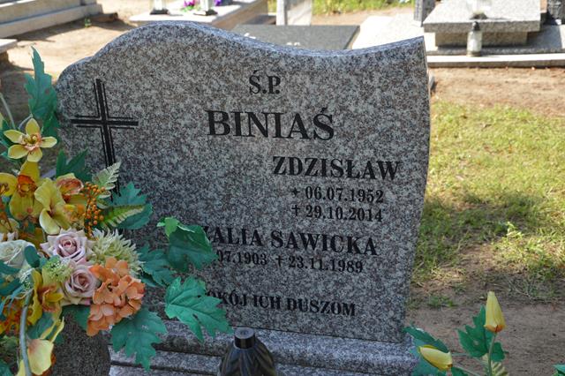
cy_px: 188
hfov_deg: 41.1
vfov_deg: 28.0
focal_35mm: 48
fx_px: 753
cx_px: 282
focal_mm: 32
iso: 110
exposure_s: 1/125
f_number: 5.6
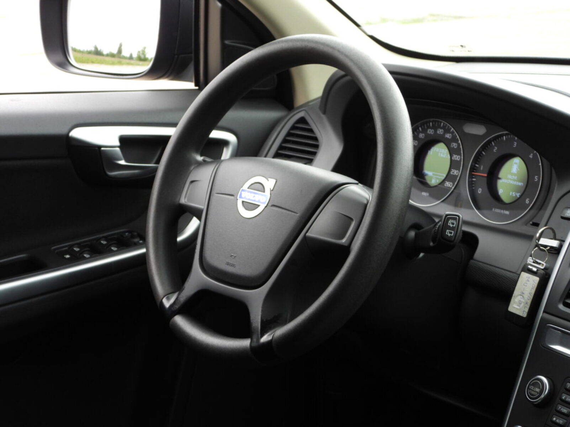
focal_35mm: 80
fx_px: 1318
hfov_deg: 24.4
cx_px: 285
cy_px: 214
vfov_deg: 18.4
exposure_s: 1/60
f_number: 3.5
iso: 180
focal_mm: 14.4
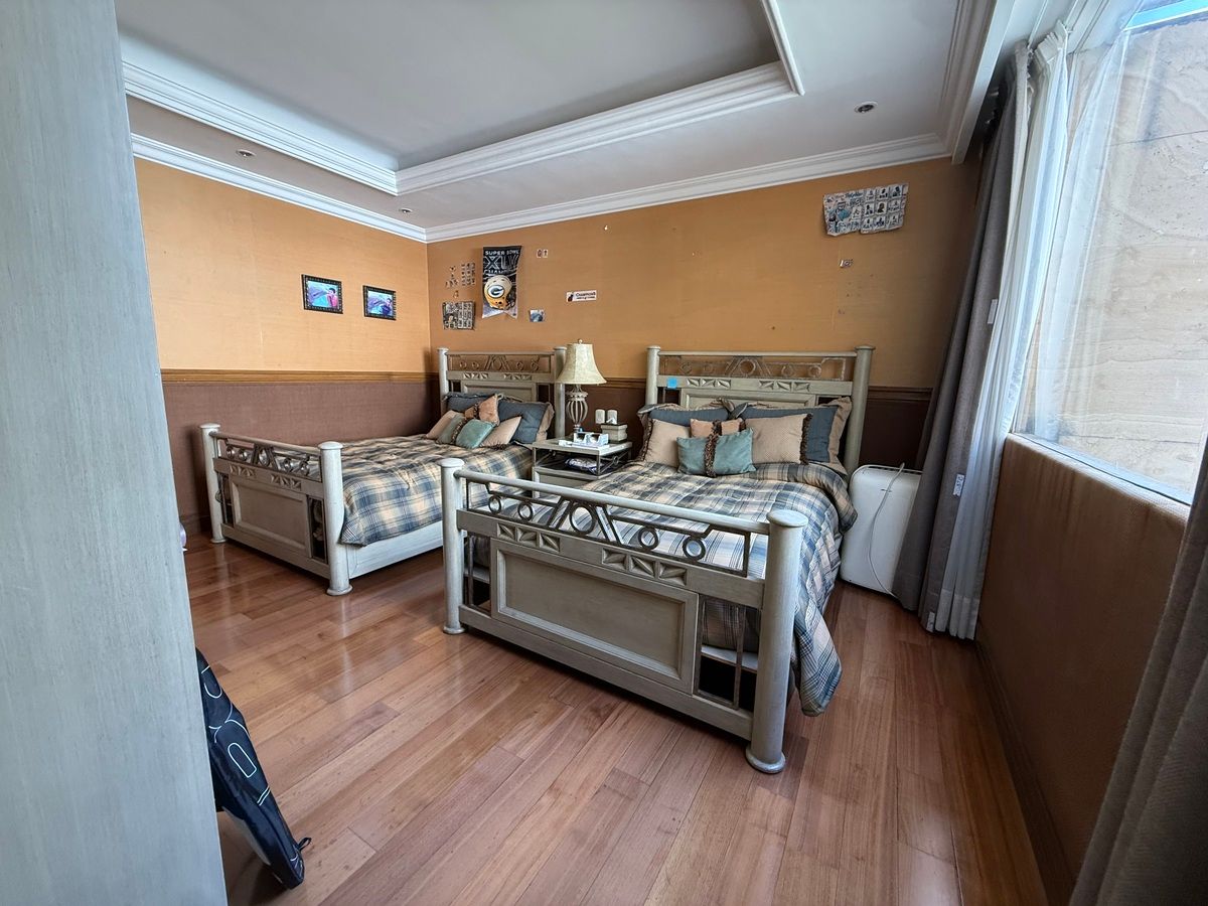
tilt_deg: -9.6
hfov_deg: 102.1
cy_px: 453
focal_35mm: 14
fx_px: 489
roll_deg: -1.4
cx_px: 604
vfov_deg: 85.7
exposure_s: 1/99
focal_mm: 2.22
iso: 320
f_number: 2.2
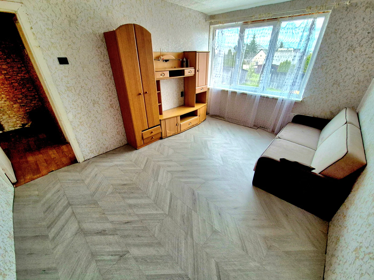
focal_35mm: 13
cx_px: 187
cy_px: 140
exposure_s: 1/100
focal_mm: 2.2
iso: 64
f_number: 2.2
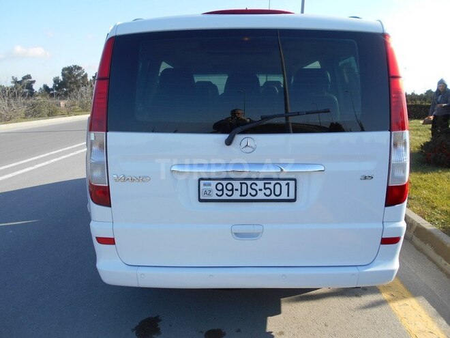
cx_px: 225
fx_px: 338
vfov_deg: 53.1
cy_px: 169
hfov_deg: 67.3
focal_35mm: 26
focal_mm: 4.6
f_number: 3.2
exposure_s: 1/400
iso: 80
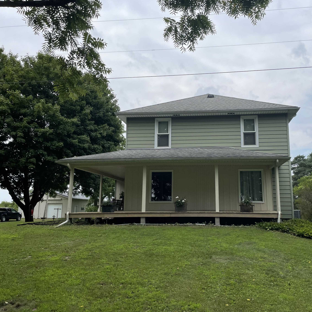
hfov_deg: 52.1
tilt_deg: +9.0
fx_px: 316
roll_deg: +0.3
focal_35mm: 31
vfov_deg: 52.5
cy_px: 157
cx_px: 192
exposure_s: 1/3731
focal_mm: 4.2
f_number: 1.6
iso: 32
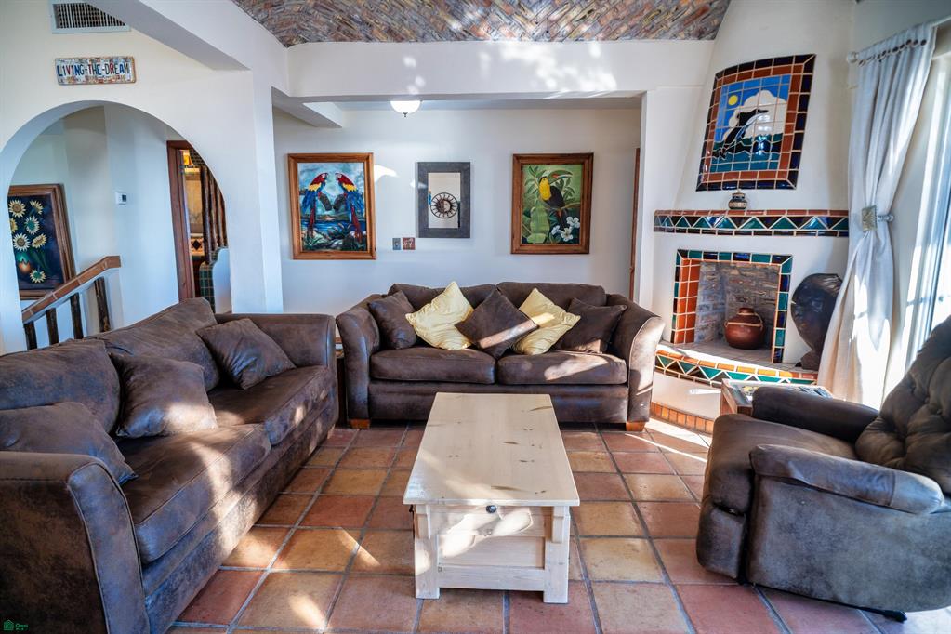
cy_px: 317
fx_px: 528
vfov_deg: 61.9
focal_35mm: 20
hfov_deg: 84.0
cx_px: 476
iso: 80
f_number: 2.8
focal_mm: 20
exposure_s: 1/60
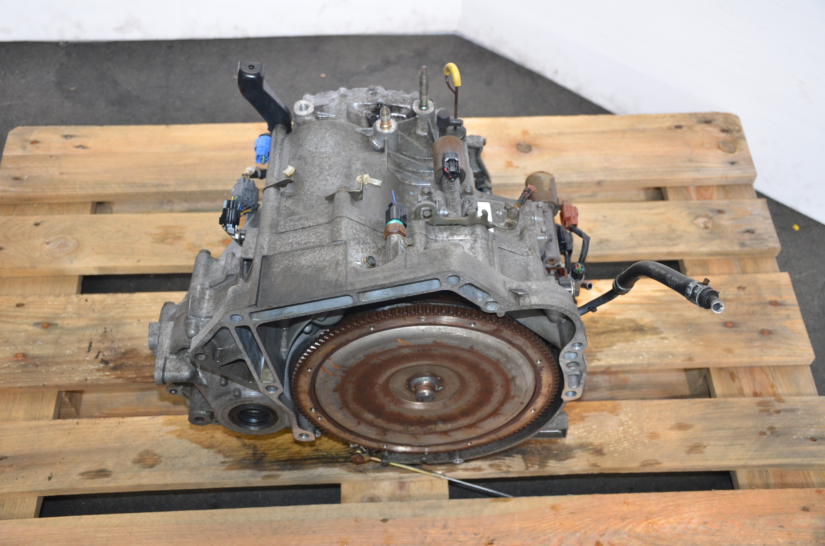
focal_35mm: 40
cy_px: 273
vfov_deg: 32.9
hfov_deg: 48.0
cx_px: 412
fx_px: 926
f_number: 4
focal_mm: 27
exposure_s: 1/60
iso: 800
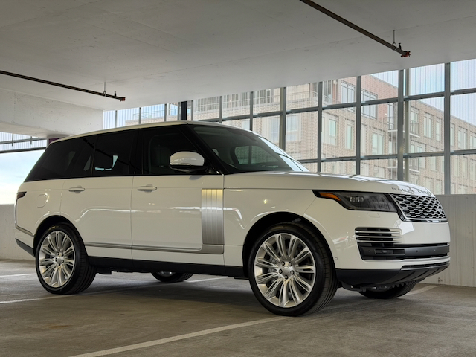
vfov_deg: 30.3
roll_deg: -1.5
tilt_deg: +3.8
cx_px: 238
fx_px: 660
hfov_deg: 39.7
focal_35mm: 48
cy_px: 178
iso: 80
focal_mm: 6.76
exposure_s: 1/263
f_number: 1.78
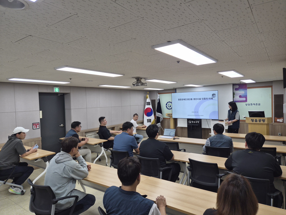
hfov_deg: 73.9
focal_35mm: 23
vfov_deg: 58.9
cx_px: 143
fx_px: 190
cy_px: 108
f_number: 1.8
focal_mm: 5.4
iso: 50
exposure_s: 1/120
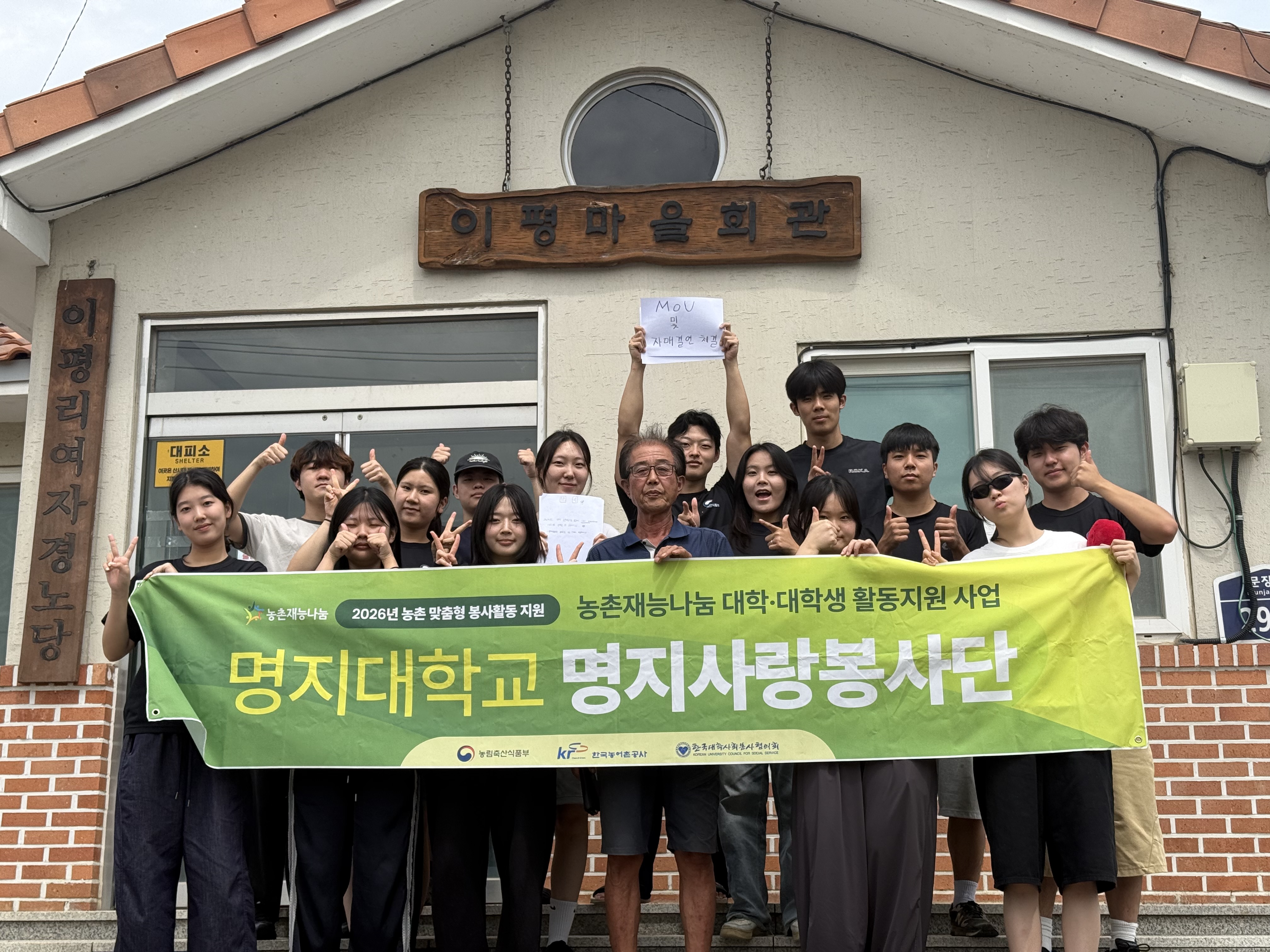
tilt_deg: +14.1
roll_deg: -0.1
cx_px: 635
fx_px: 1761
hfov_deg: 39.7
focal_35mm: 48
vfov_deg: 30.3
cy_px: 476
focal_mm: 6.76
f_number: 1.78
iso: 80
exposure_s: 1/5208
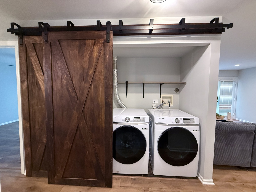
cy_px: 96
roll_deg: -0.5
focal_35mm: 14
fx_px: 104
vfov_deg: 85.7
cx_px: 128
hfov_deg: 102.1
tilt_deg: -2.8
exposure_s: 1/60
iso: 500
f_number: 2.2
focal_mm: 2.22
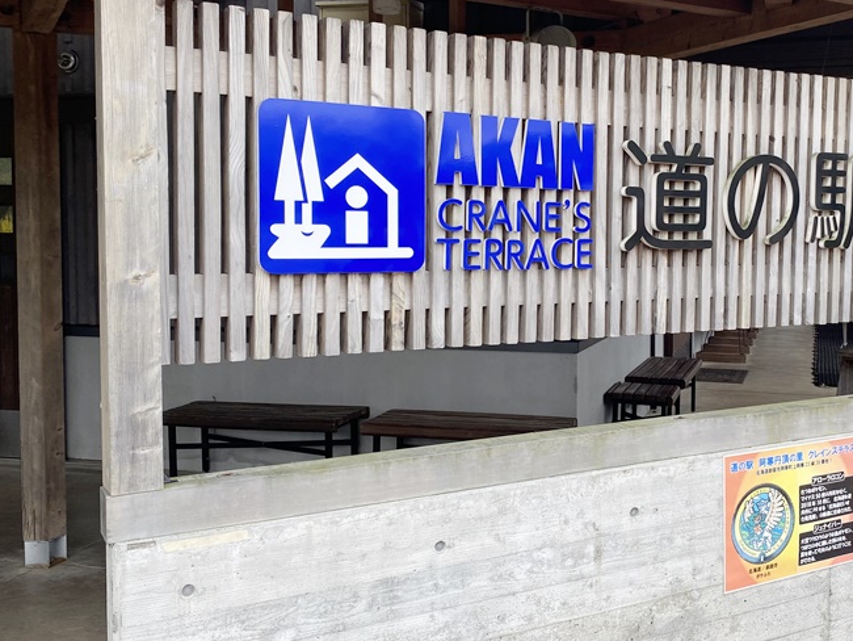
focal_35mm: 40
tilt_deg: -2.1
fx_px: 986
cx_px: 575
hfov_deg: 46.0
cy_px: 278
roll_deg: -0.6
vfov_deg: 35.9
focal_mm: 4.25
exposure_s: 1/724
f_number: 1.8
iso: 32
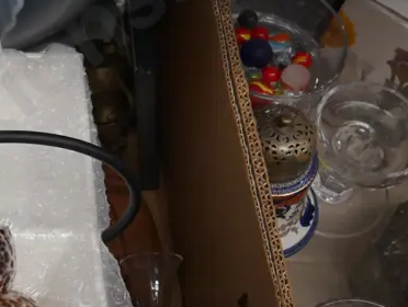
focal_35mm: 88
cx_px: -80
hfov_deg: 20.8
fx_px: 1039
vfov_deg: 16.8
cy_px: 166
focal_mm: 16
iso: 640
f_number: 3.6
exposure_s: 1/60
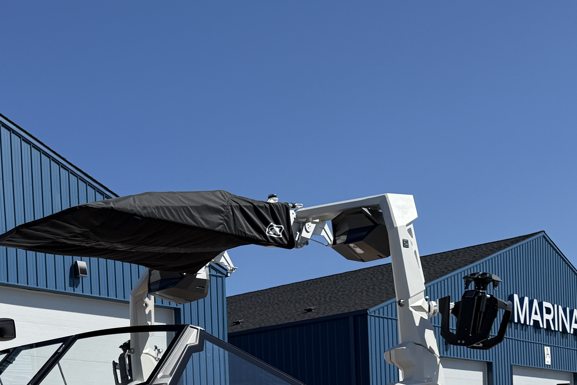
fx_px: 914
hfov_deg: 33.2
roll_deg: +2.8
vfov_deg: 22.0
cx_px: 54
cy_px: 463
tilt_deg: +0.7
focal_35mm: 57
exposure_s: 1/8130
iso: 80
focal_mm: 6.76
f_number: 1.78
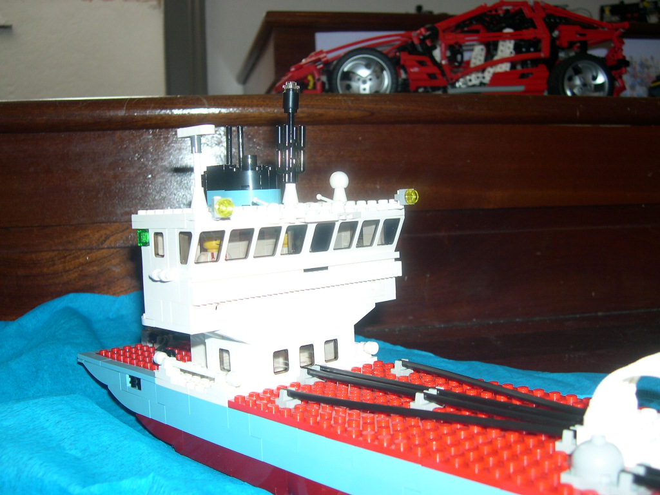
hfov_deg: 49.0
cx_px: 330
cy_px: 248
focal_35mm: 38
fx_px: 725
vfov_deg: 37.7
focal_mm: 8
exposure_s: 1/60
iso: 100
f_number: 2.8
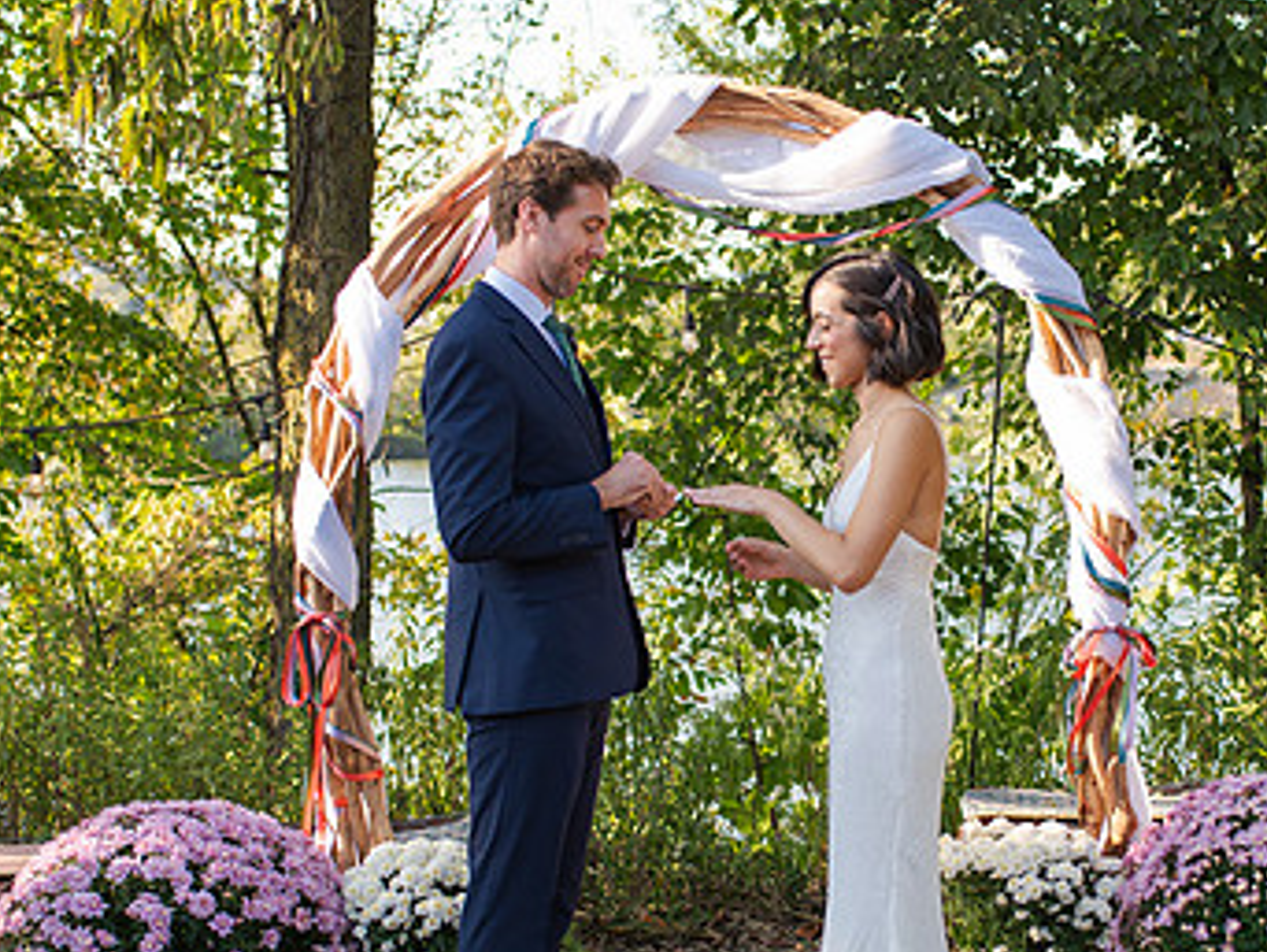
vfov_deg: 21.2
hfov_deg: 28.0
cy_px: 663
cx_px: 815
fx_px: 2527
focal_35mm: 69
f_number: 3.2
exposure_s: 1/640
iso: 220
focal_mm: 35
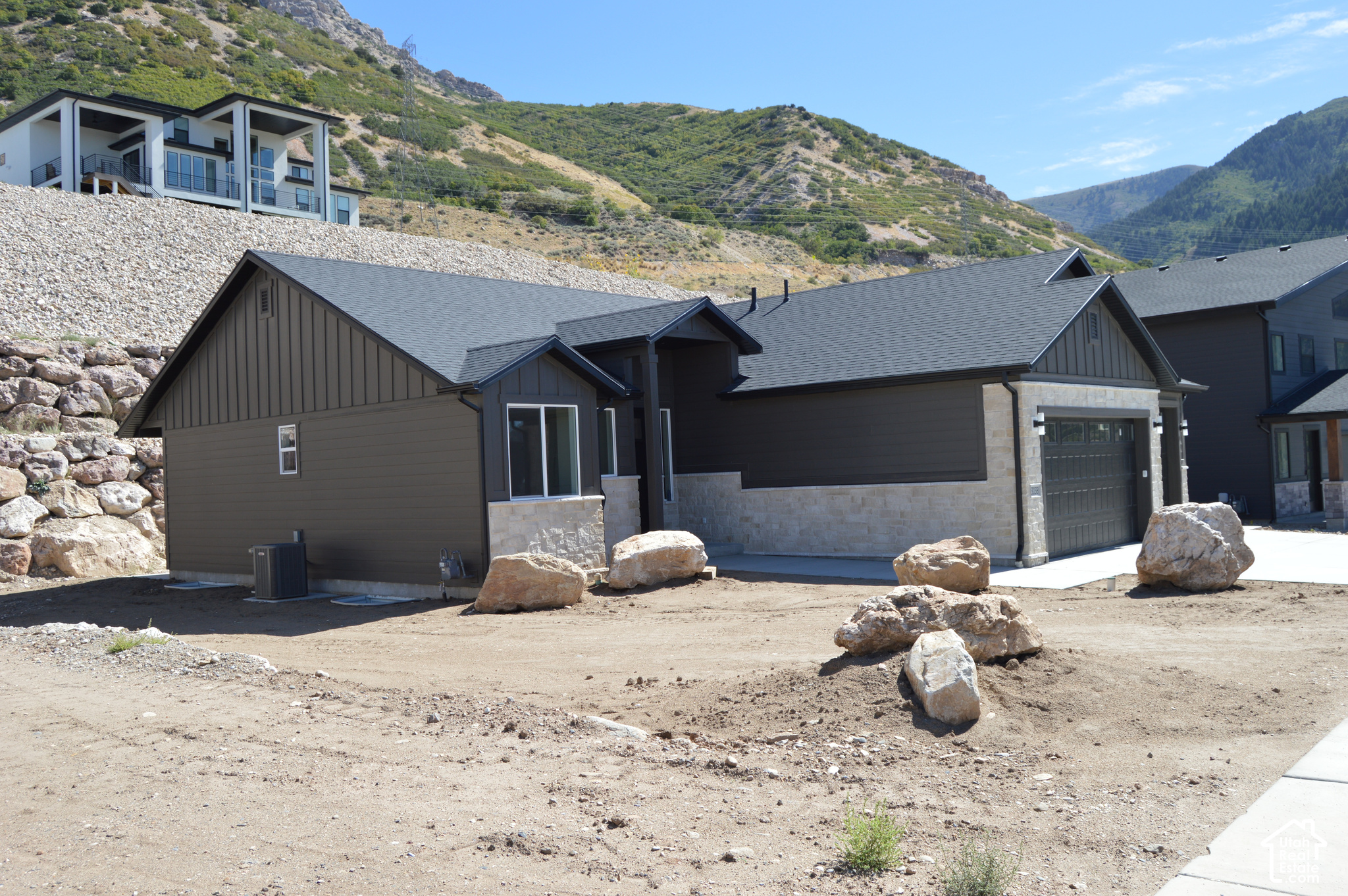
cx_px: 674
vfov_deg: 43.5
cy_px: 448
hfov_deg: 62.0
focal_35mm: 30
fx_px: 1122
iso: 100
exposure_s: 1/250
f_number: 7.1
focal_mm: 20
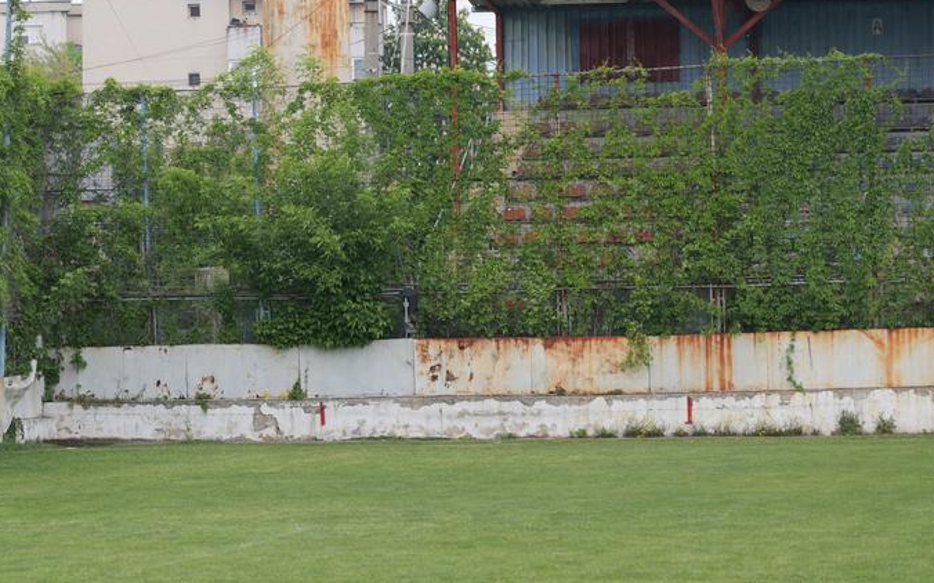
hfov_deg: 11.0
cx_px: 159
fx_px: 4835
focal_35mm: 190
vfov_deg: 6.9
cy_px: 200
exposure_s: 1/1000
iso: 200
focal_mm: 105
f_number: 4
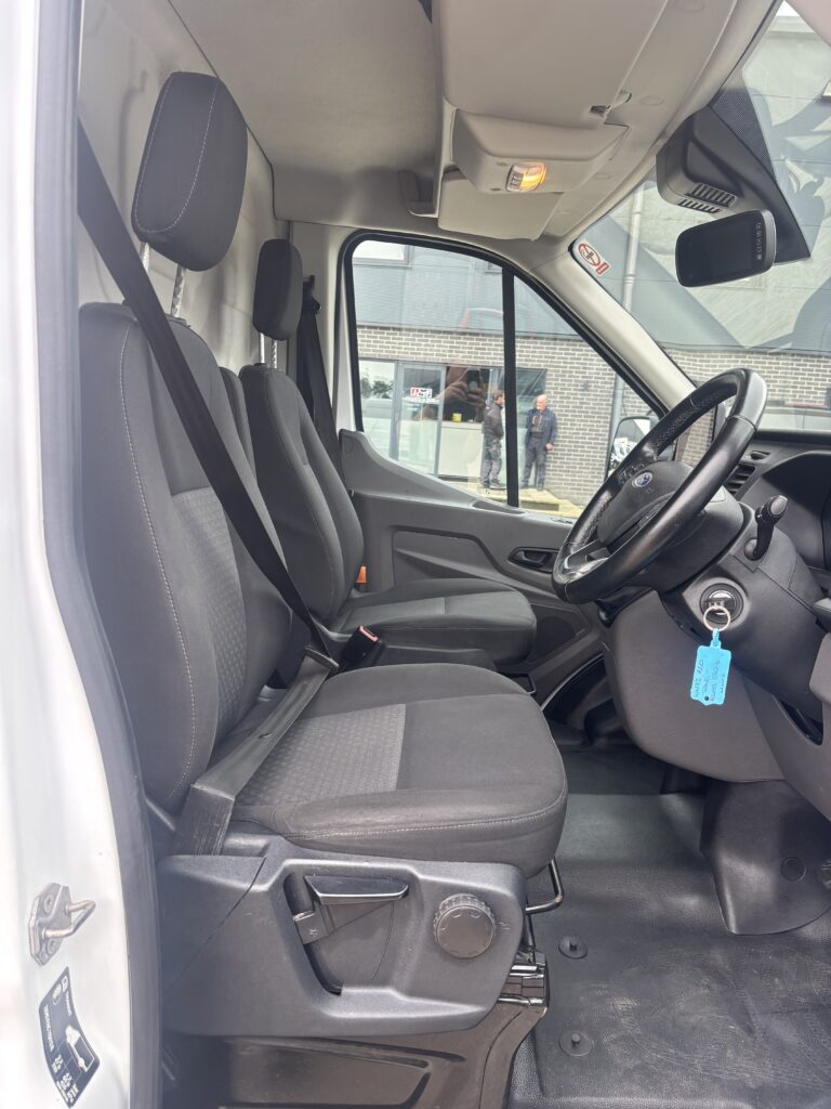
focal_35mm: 26
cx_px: 416
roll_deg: -4.1
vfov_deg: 67.3
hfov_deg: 53.1
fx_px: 832
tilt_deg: -8.1
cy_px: 554
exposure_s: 1/121
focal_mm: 5.96
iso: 64
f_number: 1.6
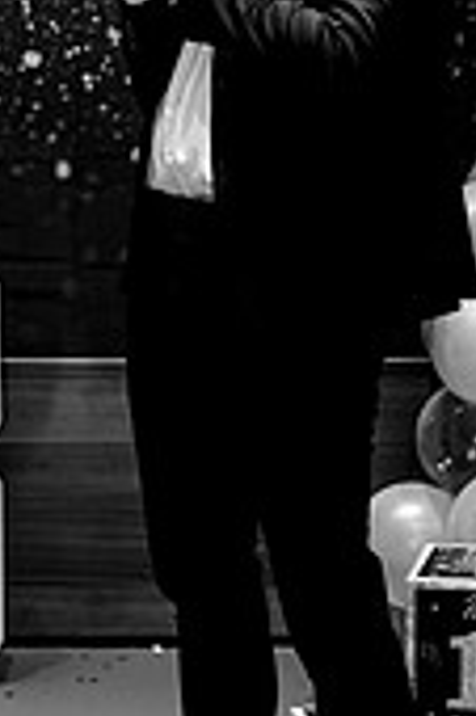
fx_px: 2742
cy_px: 131
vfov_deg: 14.8
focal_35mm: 138
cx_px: 57
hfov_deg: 9.9
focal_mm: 52
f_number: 2.8
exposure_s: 1/200
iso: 800
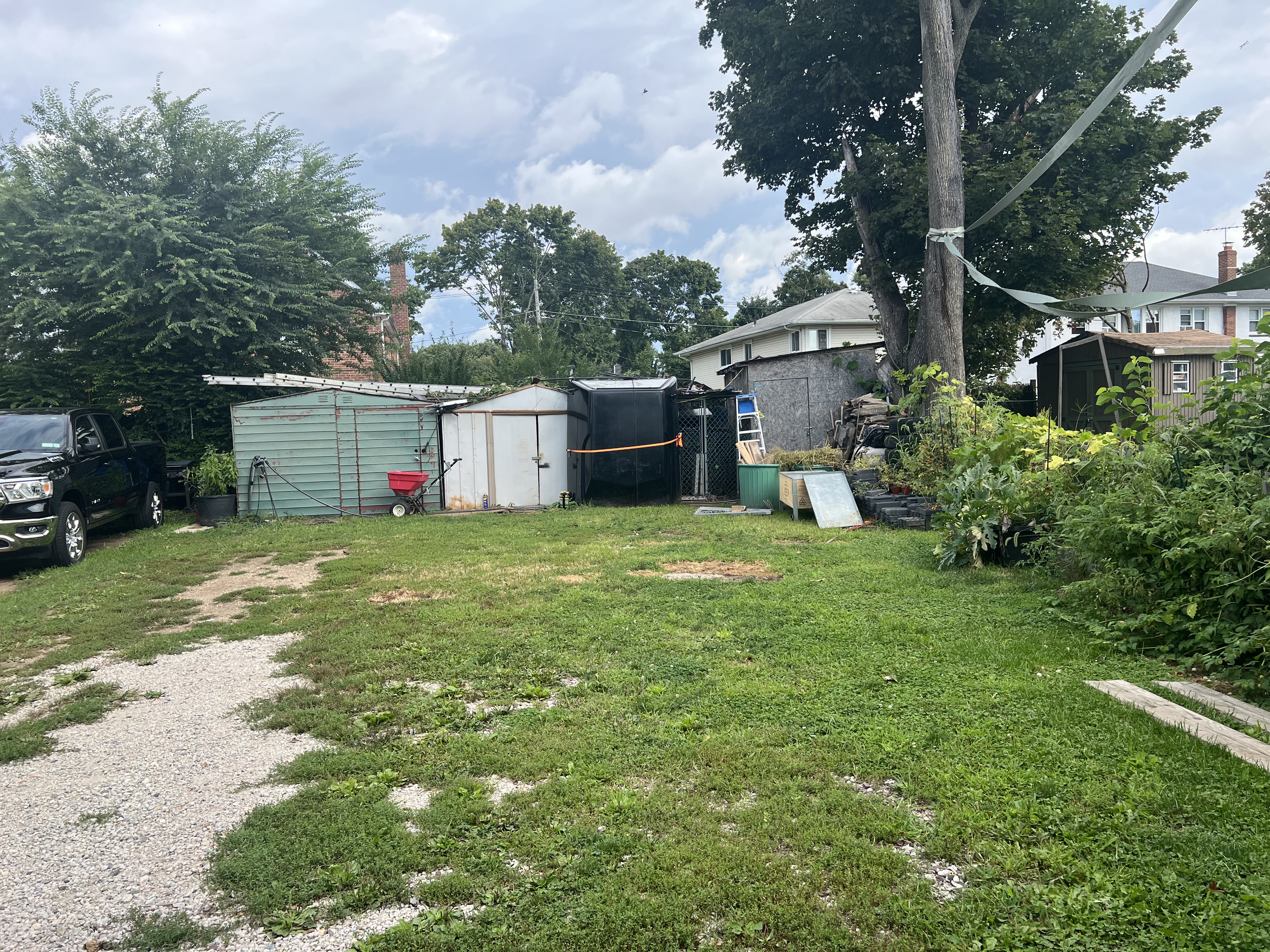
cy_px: 476
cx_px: 635
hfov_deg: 67.3
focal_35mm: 26
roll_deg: +1.4
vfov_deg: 53.1
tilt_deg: -3.8
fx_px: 954
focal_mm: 5.7
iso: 50
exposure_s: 1/1698
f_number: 1.5
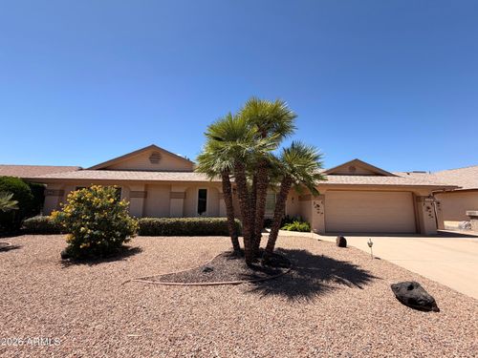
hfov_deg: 102.1
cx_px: 239
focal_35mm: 14
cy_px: 179
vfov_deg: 85.7
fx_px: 193
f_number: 2.2
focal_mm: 2.22
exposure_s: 1/770
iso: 20
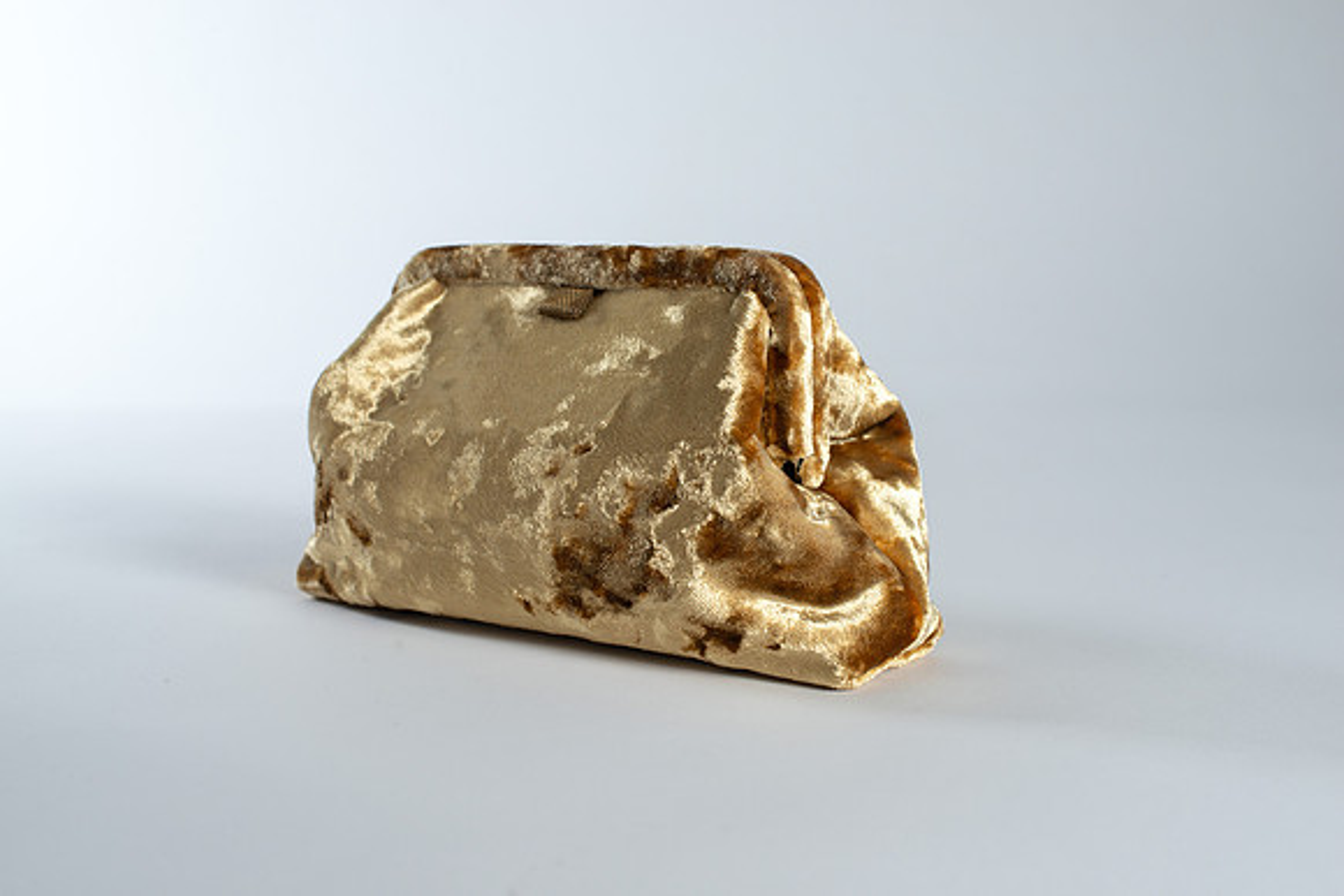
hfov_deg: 39.6
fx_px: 1867
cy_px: 448
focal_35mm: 50
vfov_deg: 27.0
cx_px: 672
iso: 200
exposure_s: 1/200
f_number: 8
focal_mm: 50
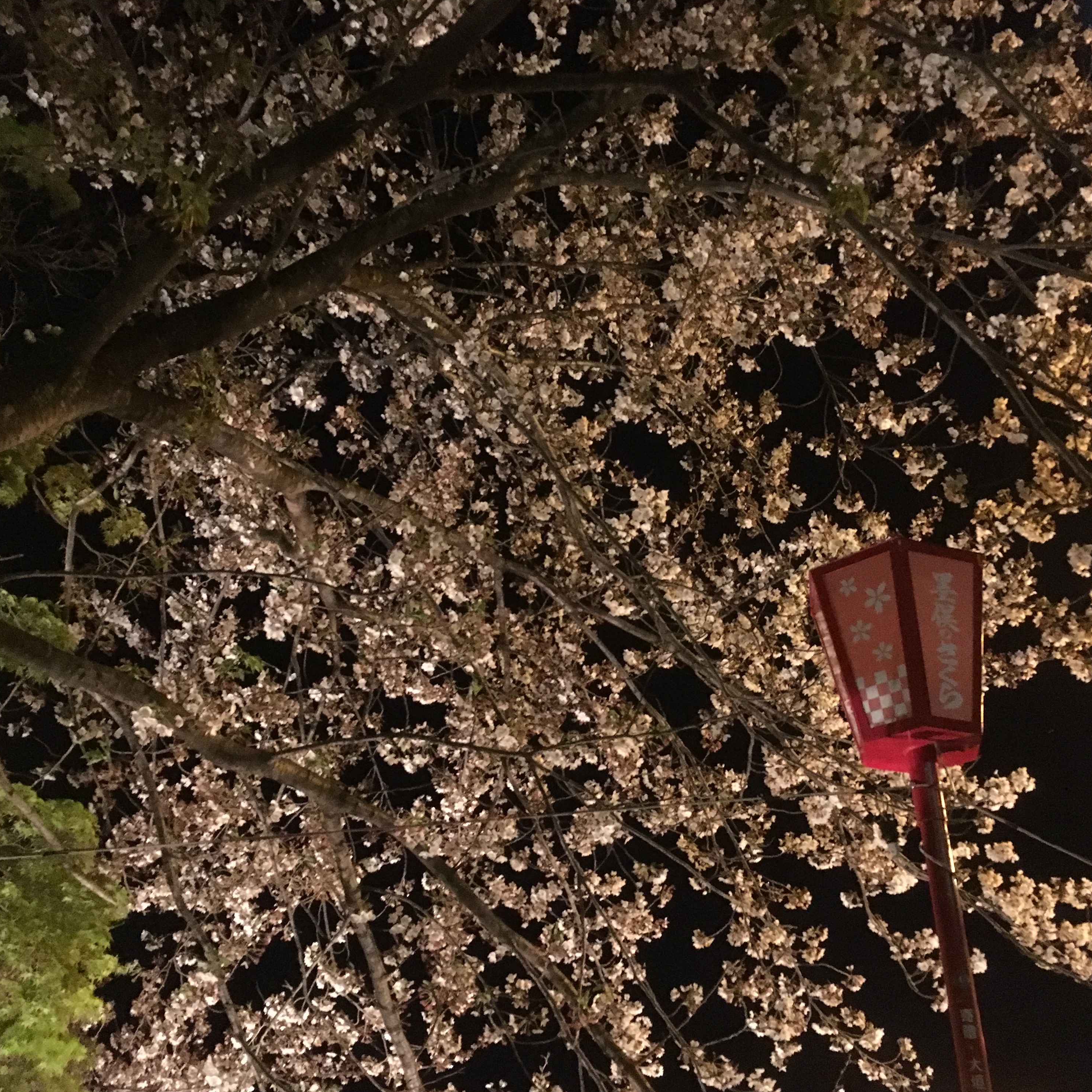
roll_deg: -1.0
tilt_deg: +38.2
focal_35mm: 35
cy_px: 555
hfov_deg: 47.2
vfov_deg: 47.2
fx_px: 1249
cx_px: 558
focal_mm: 4.15
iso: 800
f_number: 2.2
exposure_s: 1/15
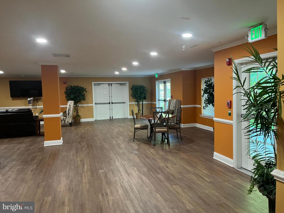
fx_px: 213
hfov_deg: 67.3
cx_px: 142
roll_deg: +2.1
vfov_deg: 53.1
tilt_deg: -2.2
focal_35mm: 26
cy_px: 106
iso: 250
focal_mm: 5.1
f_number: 1.6
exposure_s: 1/60
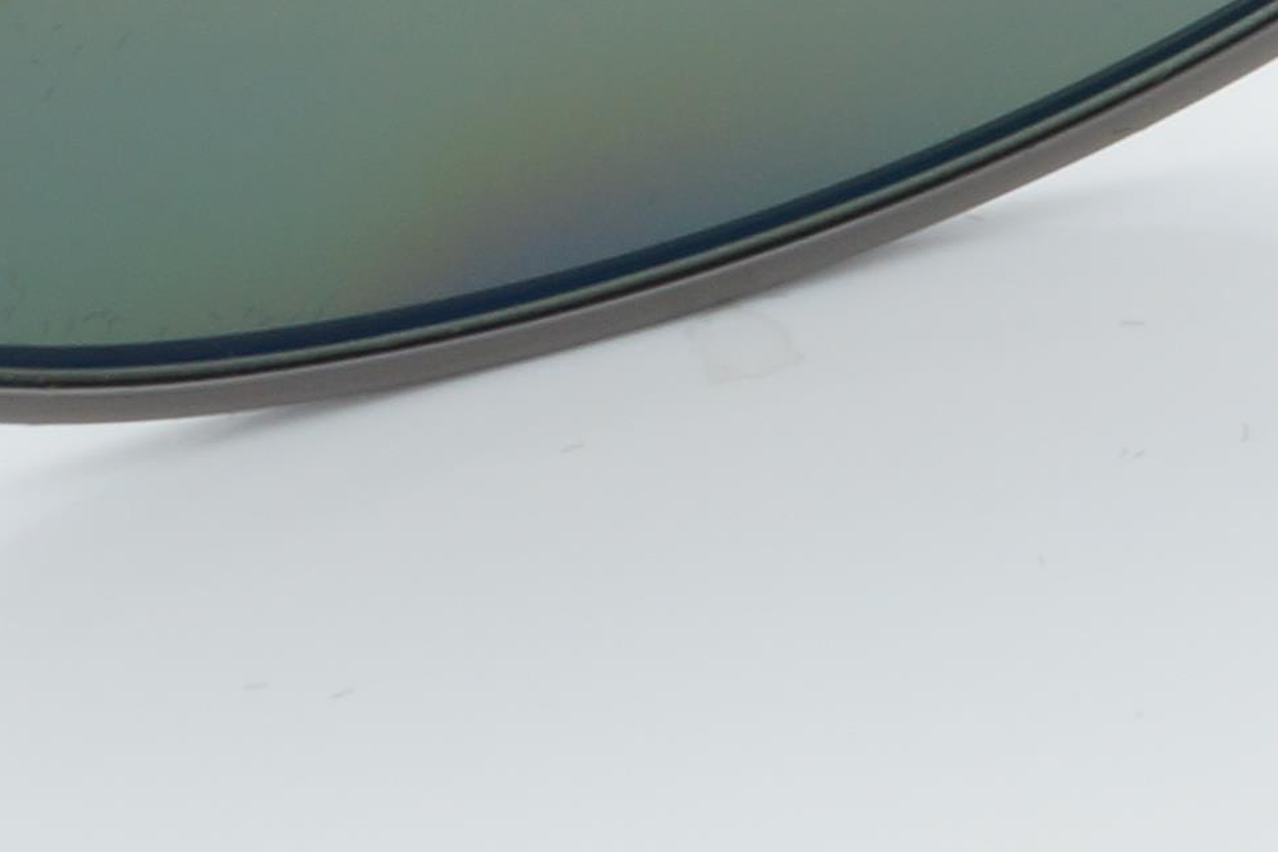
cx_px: 2662
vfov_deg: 5.5
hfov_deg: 8.0
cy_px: -774
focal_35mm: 243
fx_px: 8626
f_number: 25
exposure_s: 1/4
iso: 100
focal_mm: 26
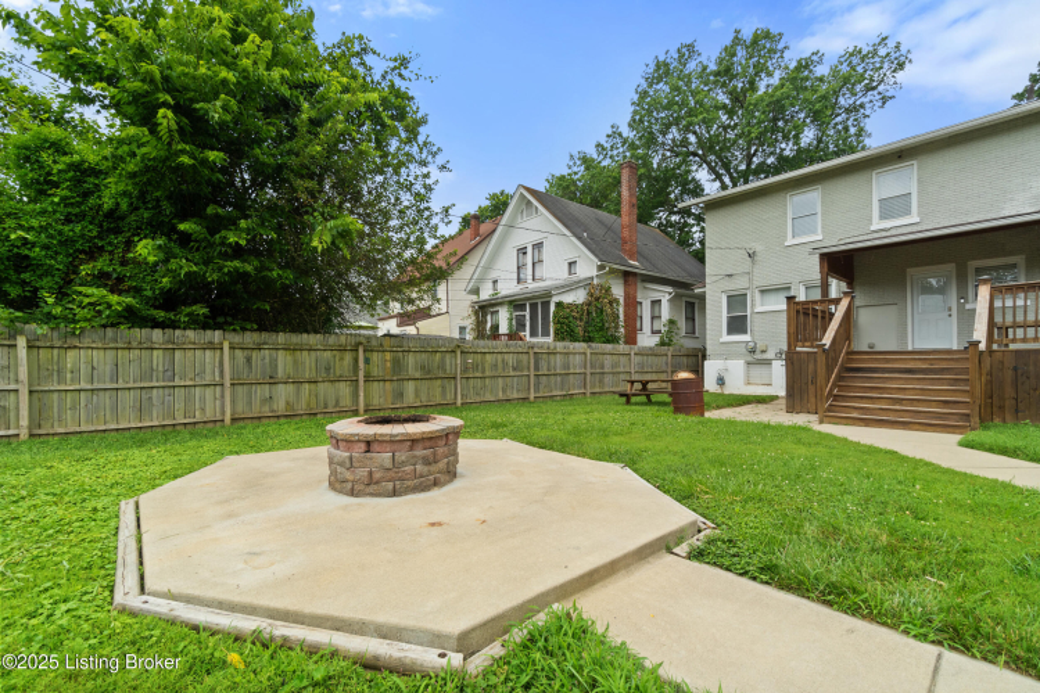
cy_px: 346
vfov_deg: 77.3
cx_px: 520
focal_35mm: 15
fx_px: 433
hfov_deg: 100.4
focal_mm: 10
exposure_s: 1/125
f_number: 10
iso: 400
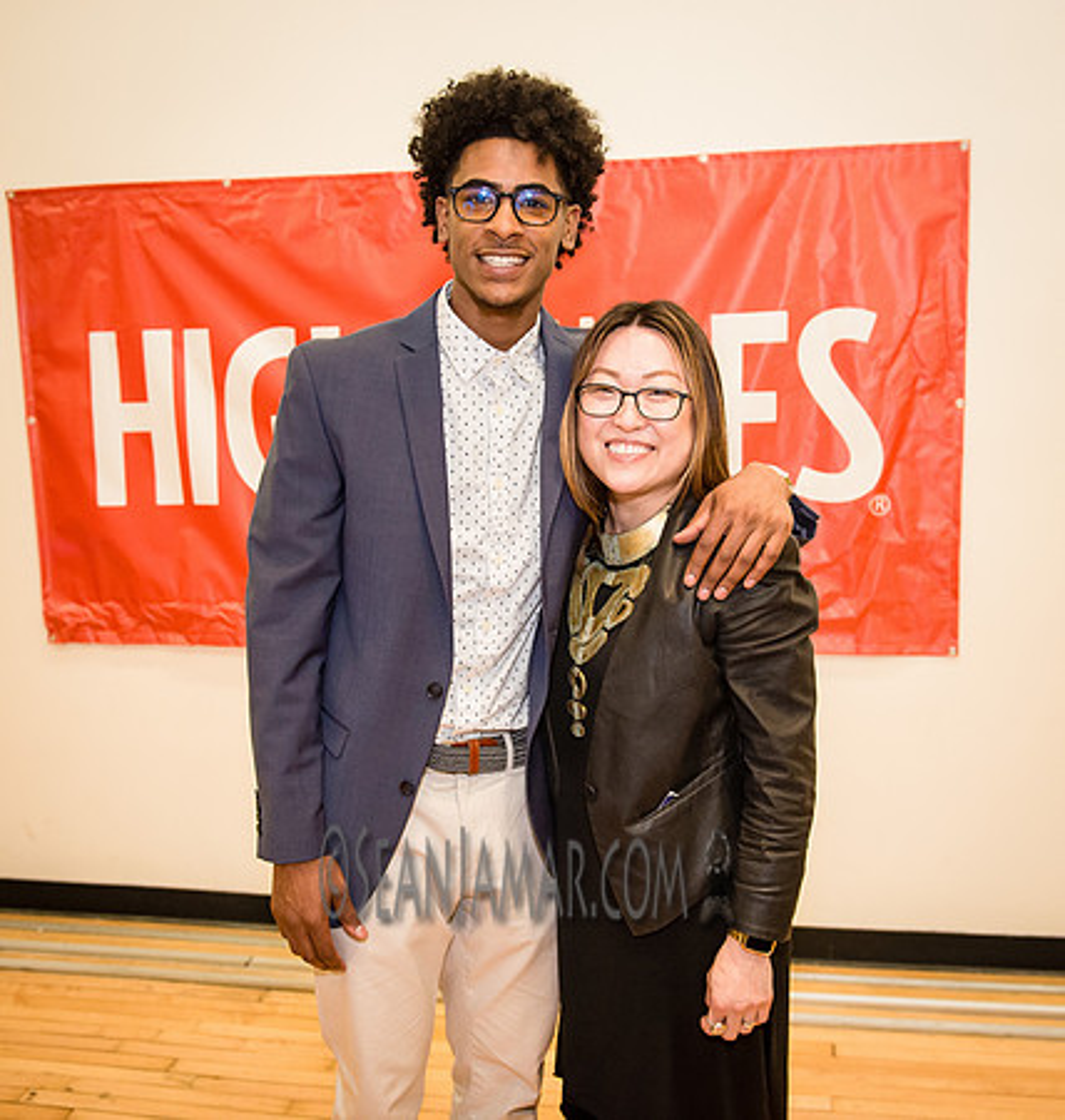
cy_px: 560
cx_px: 556
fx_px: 1351
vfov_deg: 45.0
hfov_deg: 43.0
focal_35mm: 38
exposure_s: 1/400
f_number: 3.5
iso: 4000
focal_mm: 29
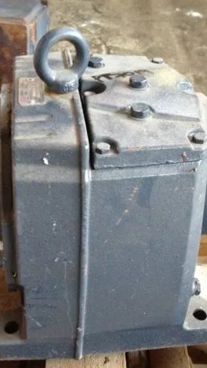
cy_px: 182
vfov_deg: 39.9
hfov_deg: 23.1
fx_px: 507
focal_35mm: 52
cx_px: 91
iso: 400
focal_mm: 4.28
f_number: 2.4
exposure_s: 1/15
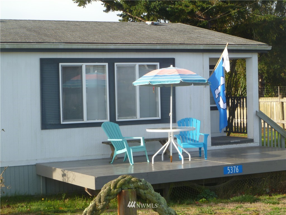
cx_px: 143
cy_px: 108
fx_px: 702
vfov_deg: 17.4
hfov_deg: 23.0
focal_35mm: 85
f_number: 4.6
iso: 80
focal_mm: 15.1
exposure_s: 1/160
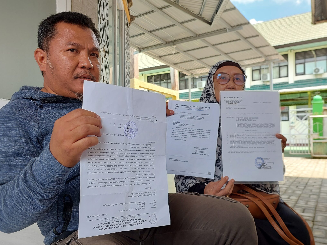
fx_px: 274
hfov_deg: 61.6
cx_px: 178
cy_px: 141
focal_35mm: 29
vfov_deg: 48.1
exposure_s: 1/100
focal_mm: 5.06
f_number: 1.8
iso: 32
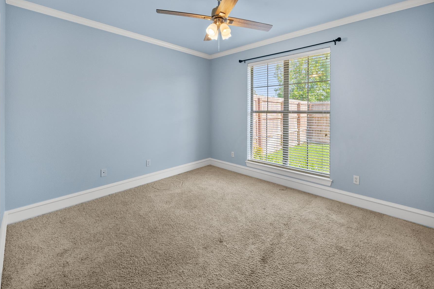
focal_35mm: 15
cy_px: 126
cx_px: 234
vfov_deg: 77.0
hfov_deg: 100.2
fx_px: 181
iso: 200
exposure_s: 1/5
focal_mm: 13
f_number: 9
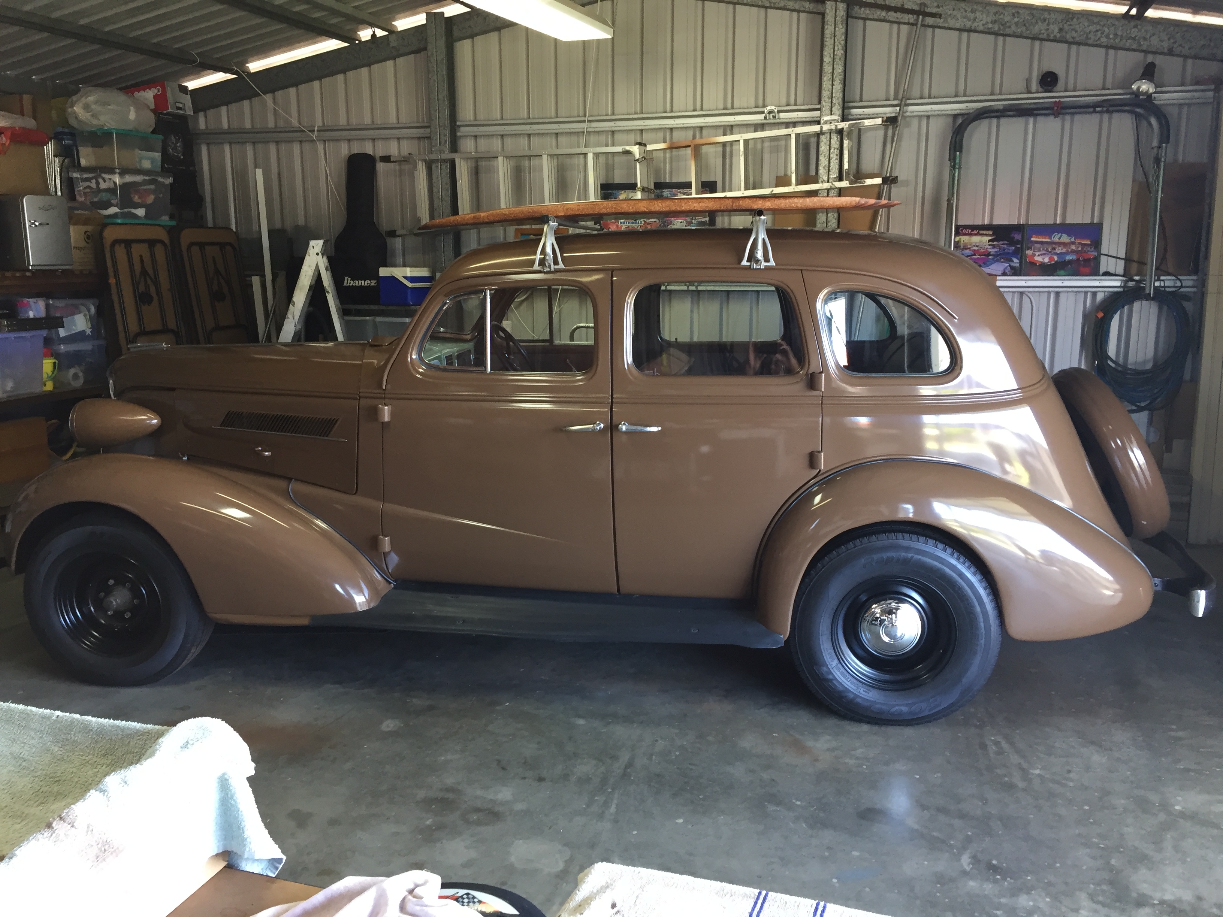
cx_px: 612
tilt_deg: -11.6
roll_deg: -0.2
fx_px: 1025
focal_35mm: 29
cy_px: 458
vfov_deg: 48.2
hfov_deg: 61.7
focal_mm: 4.15
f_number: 2.2
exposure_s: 1/33
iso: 100
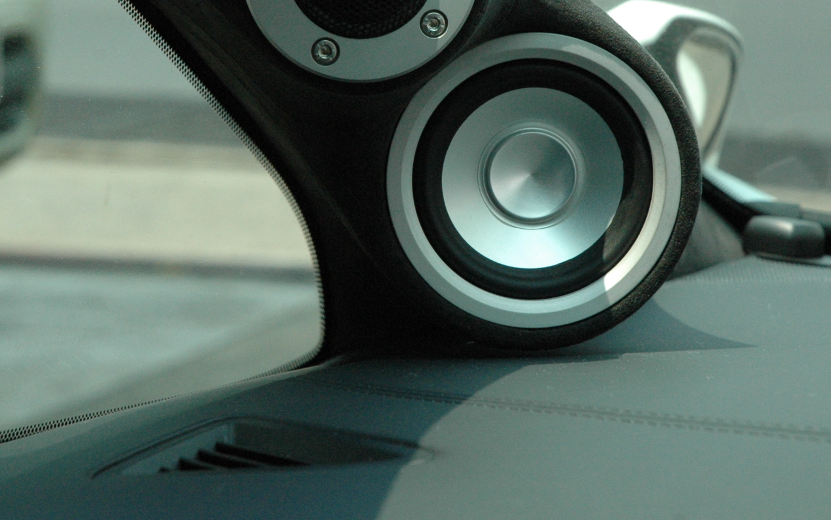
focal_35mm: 175
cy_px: 108
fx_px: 3963
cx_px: 454
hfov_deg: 12.0
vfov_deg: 7.5
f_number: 8
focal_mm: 70
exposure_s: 1/250
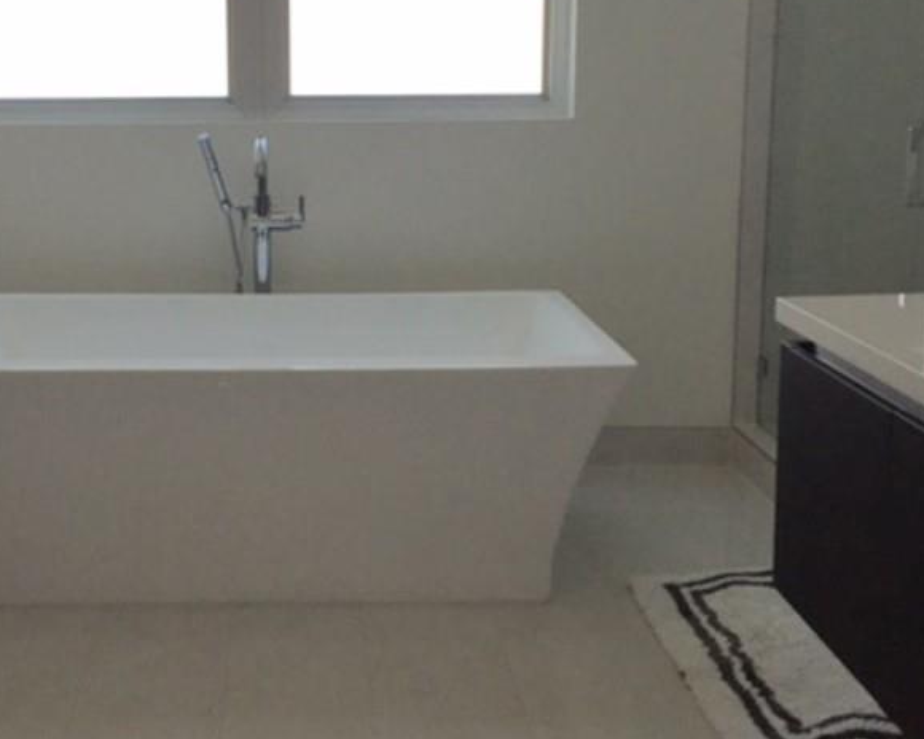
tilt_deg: -8.9
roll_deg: +0.4
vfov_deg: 30.1
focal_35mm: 50
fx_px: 1367
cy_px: 283
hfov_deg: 36.7
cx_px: 269
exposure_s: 1/120
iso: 40
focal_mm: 4.15
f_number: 2.2
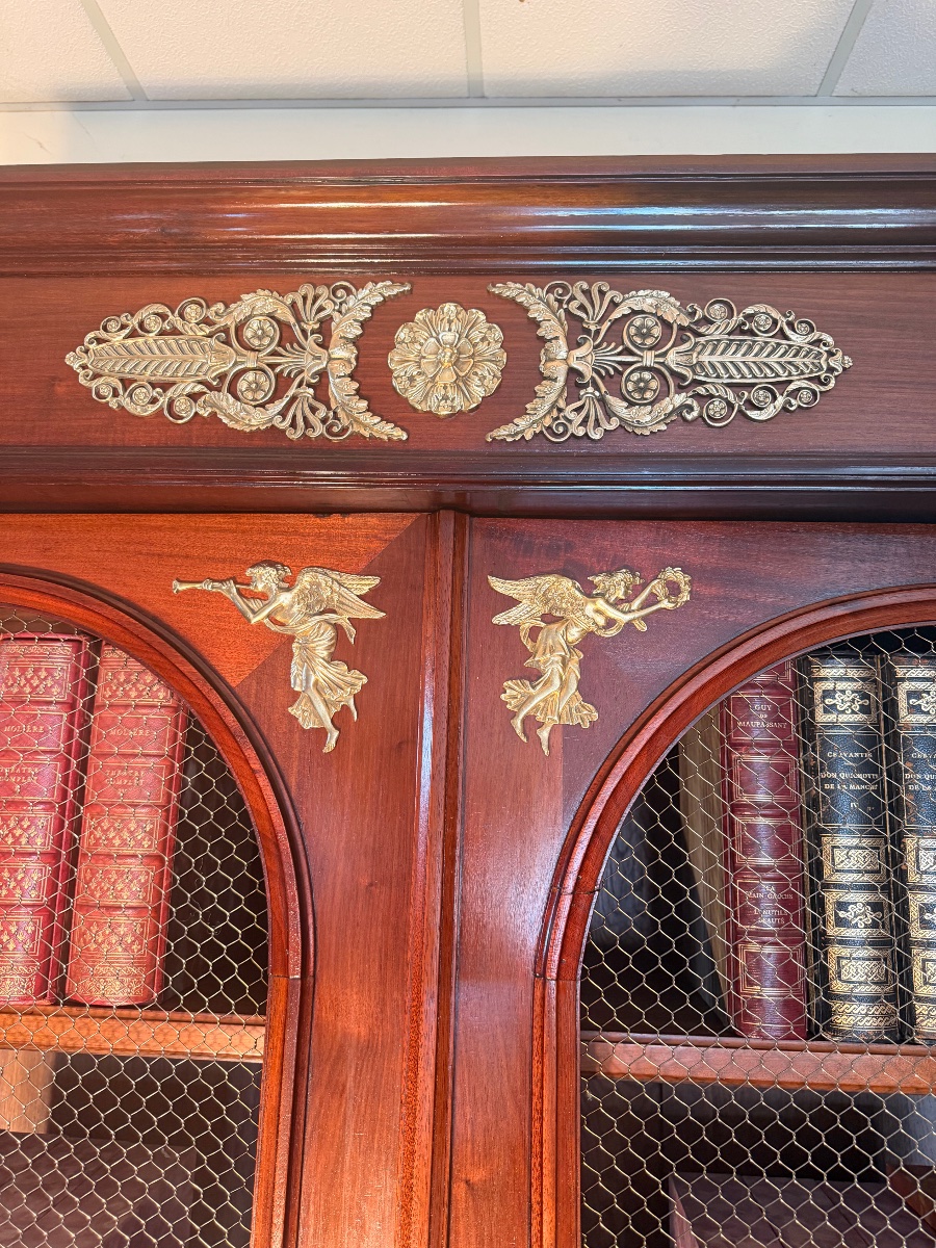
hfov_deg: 56.8
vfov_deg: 71.6
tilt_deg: +10.9
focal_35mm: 24
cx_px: 468
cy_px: 624
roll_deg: -2.1
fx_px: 865
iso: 250
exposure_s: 1/50
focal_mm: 6.76
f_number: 1.78
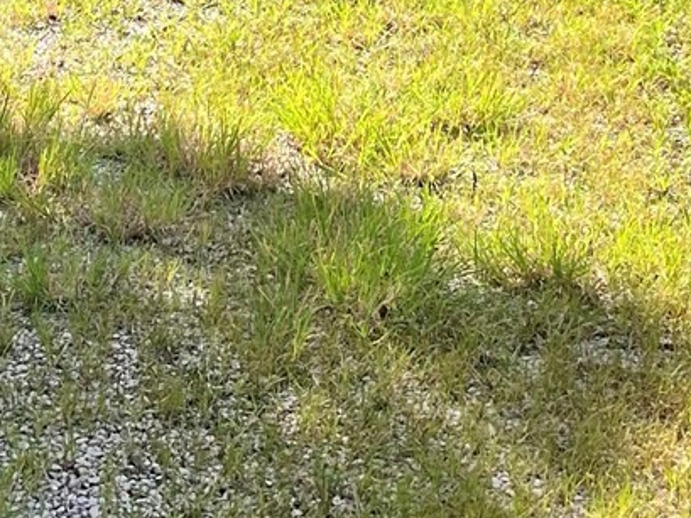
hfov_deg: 16.1
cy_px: -584
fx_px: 2436
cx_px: 162
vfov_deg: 10.9
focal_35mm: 122
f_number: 1.6
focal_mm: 5.1
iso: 50
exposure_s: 1/653
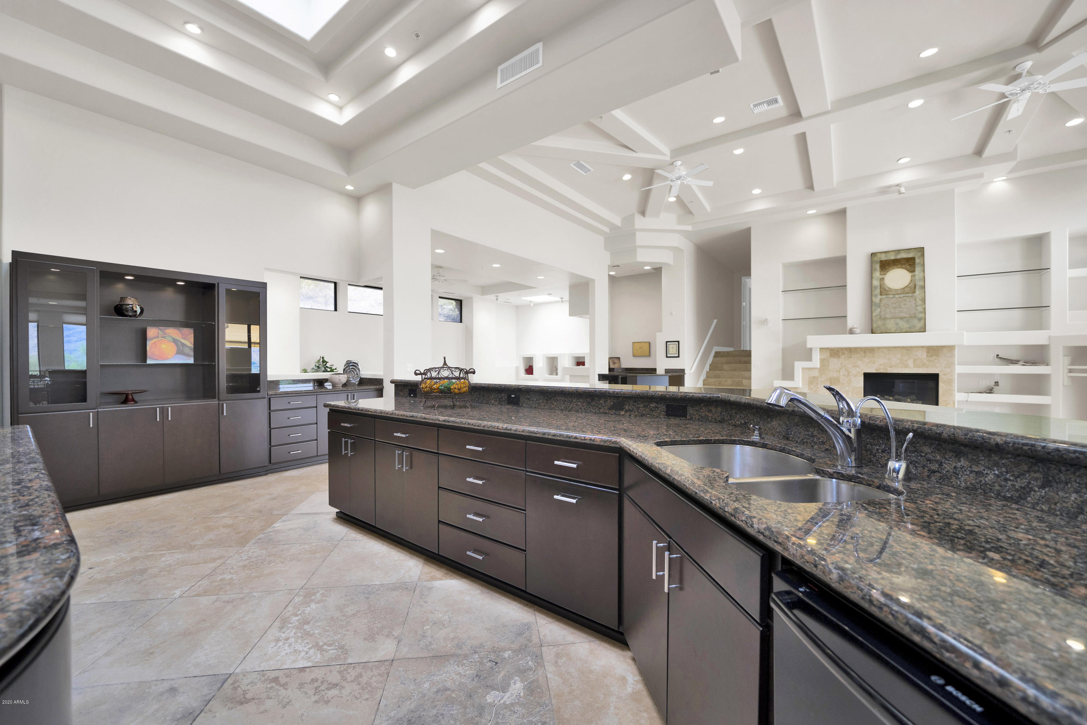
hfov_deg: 108.3
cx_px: 544
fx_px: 392
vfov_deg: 85.4
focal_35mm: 13
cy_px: 362
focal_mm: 13
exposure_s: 1/50
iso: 320
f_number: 4
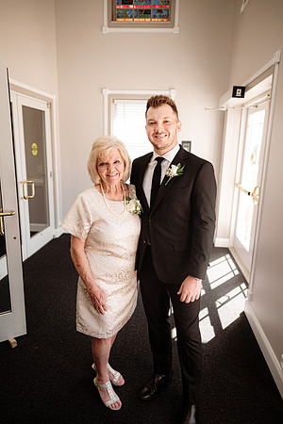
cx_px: 142
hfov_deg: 53.1
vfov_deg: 73.7
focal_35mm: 24
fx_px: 283
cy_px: 212
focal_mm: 24
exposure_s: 1/500
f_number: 2.2
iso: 320
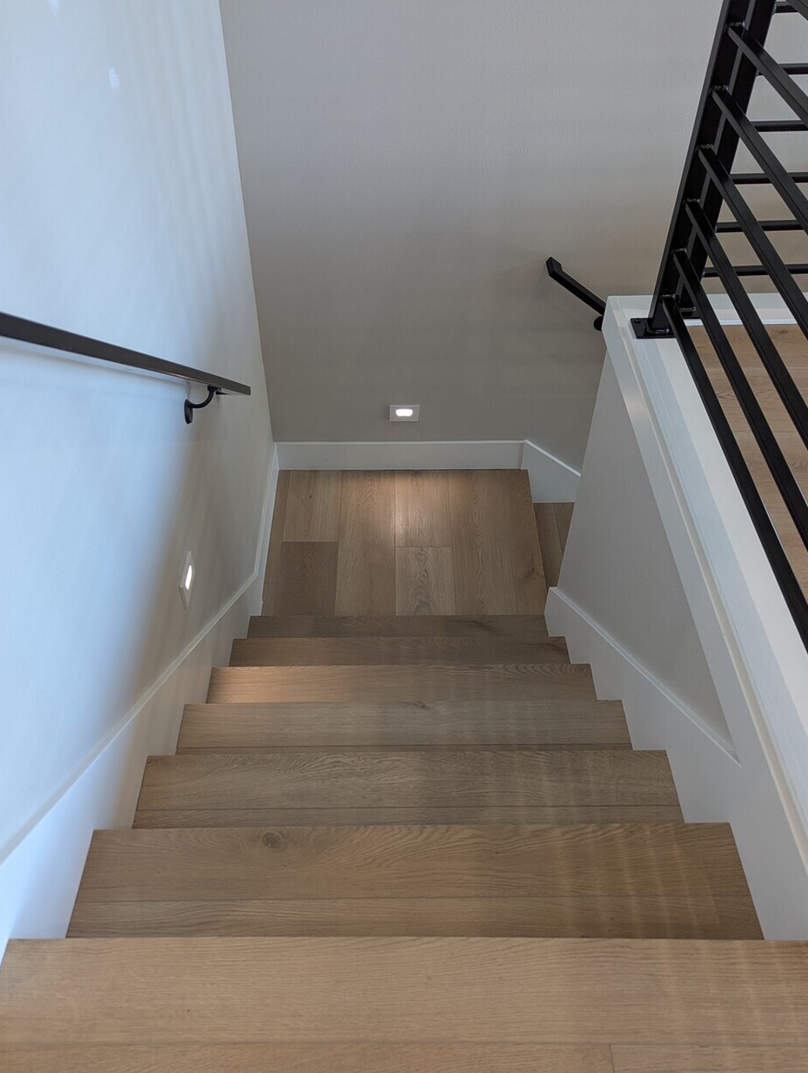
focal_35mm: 28
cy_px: 585
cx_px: 383
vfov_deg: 63.2
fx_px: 869
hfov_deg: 49.9
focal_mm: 6.81
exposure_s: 1/120
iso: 149
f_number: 1.85
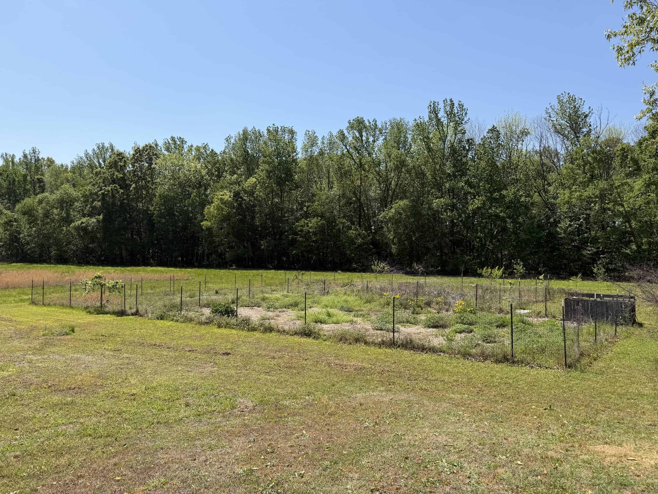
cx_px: 329
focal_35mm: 24
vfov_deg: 56.8
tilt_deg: -1.0
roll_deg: -1.0
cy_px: 247
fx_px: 456
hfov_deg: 71.6
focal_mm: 6.76
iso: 80
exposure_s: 1/4167
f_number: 1.78
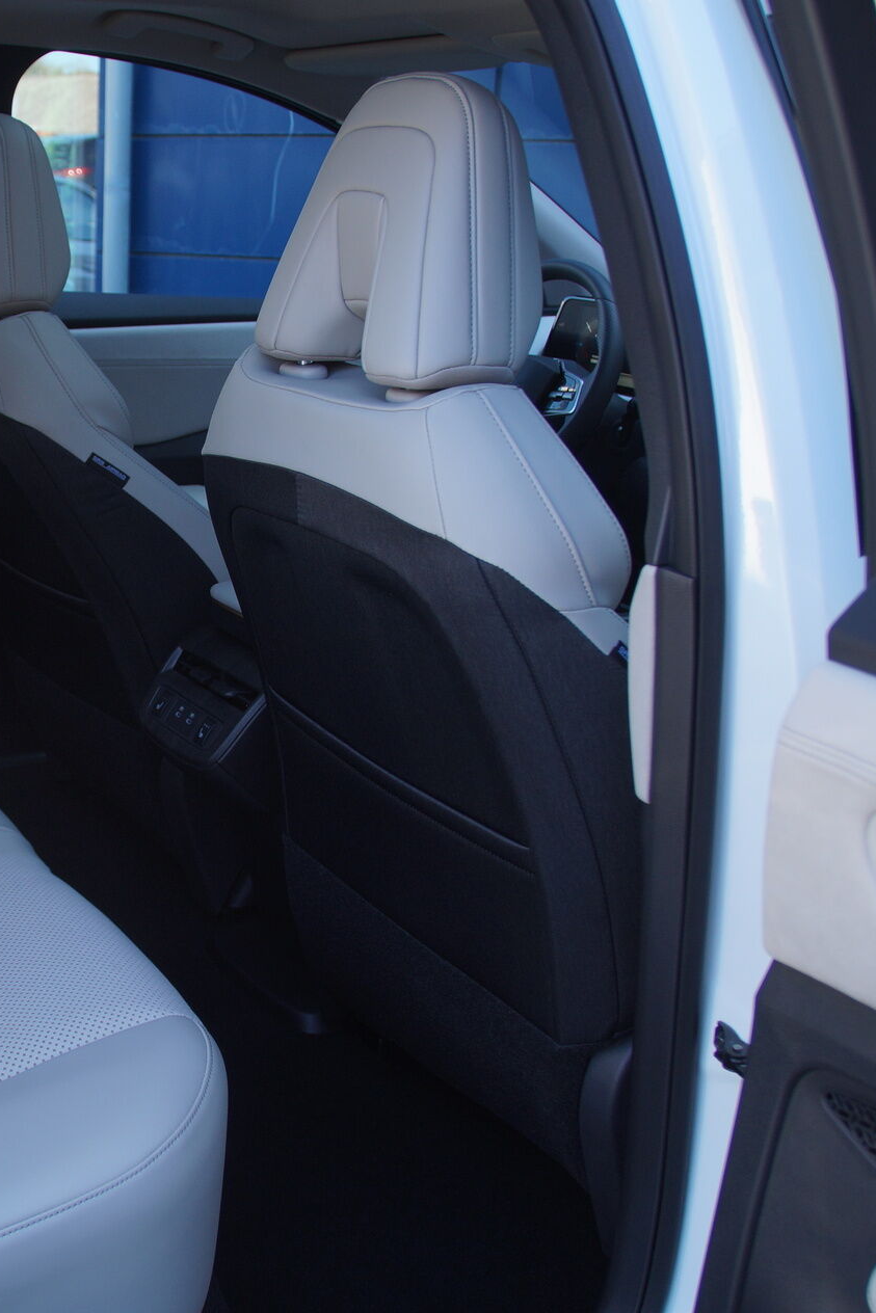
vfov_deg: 47.4
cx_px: 70
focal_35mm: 41
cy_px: 655
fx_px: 1496
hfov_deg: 31.0
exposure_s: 1/100
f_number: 4
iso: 100
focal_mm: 18
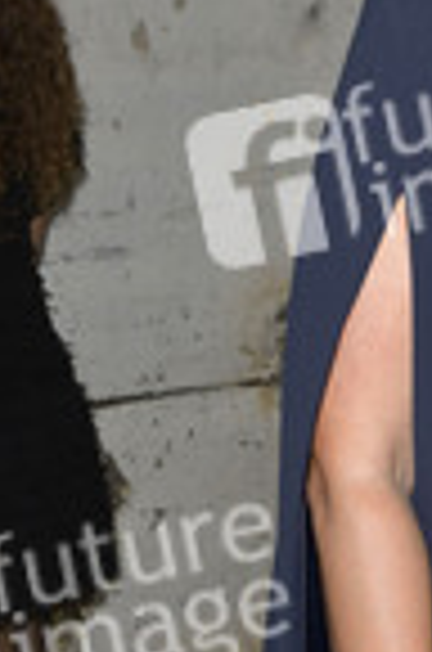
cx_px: 549
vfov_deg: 20.0
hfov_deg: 12.9
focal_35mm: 102
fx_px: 1845
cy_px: 387
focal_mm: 31
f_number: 9
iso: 400
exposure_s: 1/250
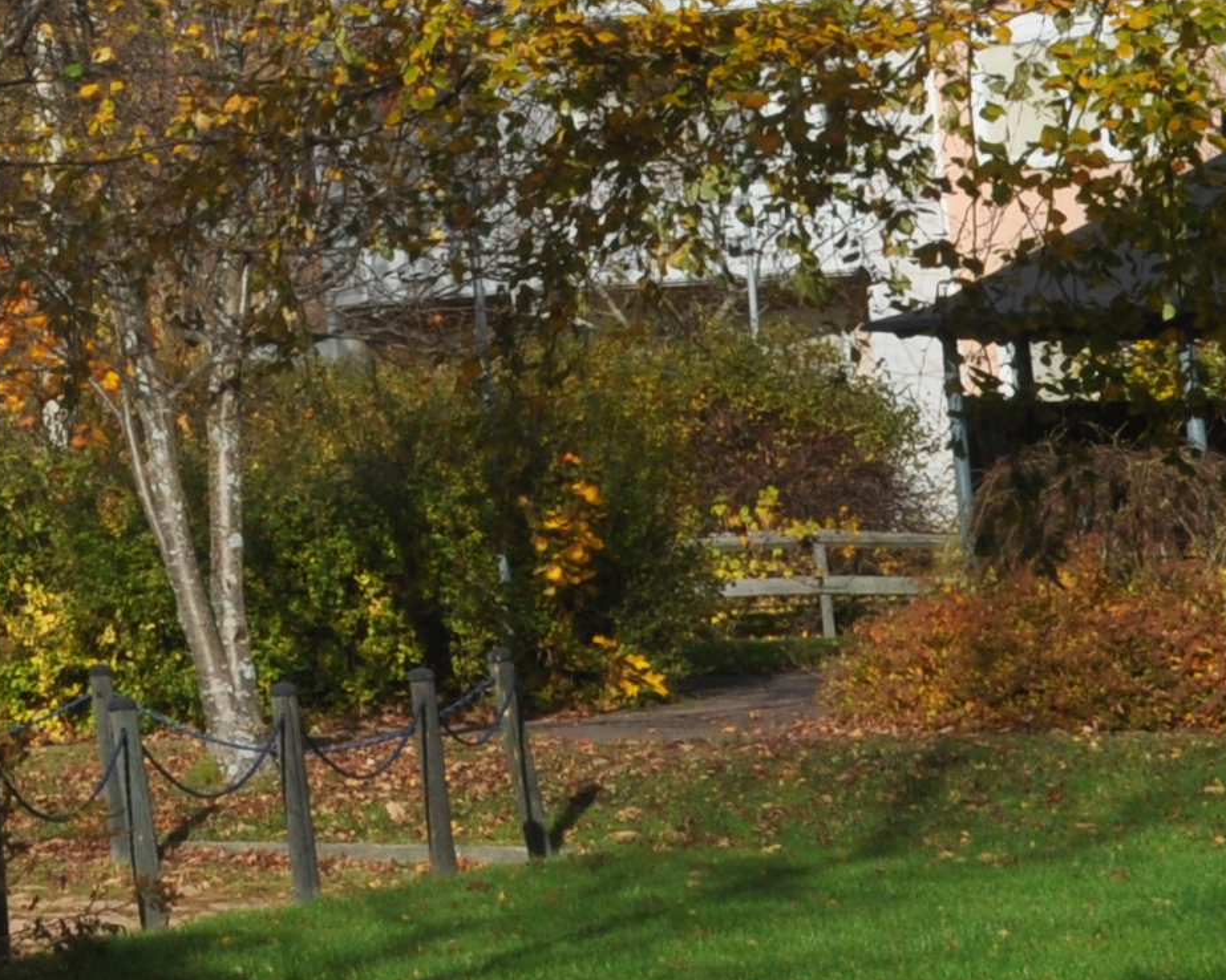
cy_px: -621
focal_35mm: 183
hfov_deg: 9.6
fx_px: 6639
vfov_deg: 8.2
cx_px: -1484
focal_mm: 28
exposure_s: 1/200
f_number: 14
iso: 200
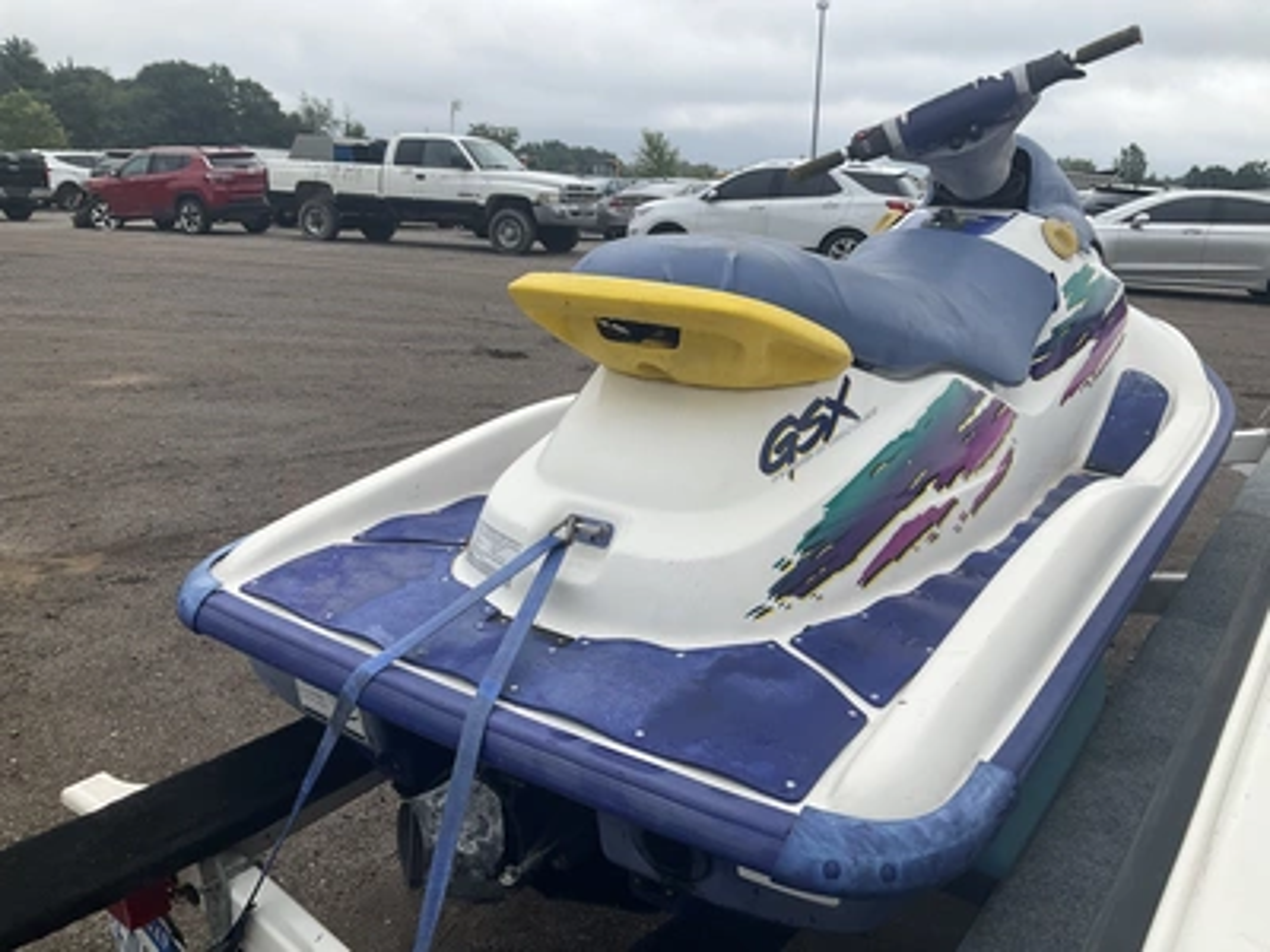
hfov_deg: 61.7
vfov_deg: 48.2
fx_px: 1064
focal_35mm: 29
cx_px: 635
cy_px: 476
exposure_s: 1/962
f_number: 1.8
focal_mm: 3
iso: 25
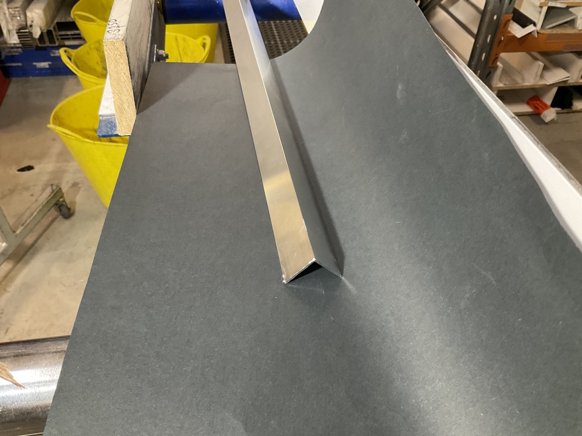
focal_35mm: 29
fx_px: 488
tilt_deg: -44.2
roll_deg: -0.7
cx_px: 291
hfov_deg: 61.7
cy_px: 218
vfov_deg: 48.2
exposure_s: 1/50
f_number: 1.8
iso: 125
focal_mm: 3
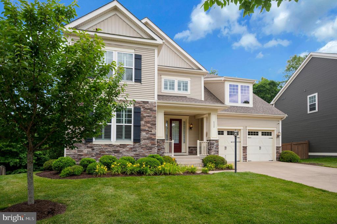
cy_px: 112
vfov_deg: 64.5
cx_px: 168
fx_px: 178
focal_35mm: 19
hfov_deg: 87.0
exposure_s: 1/320
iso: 100
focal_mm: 19
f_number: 6.3
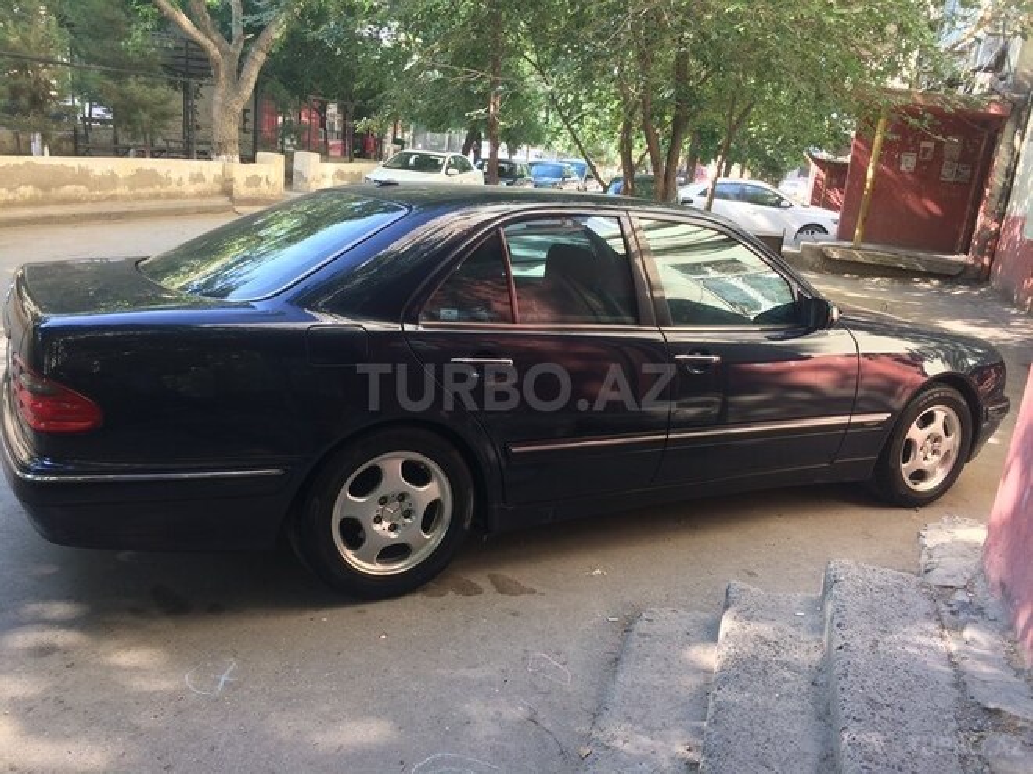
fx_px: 865
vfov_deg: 48.2
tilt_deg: -16.5
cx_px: 516
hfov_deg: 61.7
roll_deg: -6.2
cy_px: 387
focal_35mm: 29
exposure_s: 1/100
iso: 40
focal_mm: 4.15
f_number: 2.2
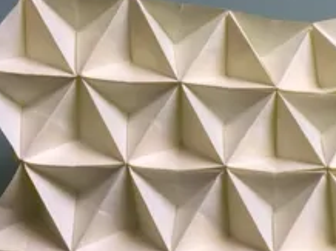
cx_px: 234
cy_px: 156
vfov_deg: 22.8
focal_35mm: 64
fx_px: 621
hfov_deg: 30.0
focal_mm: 4.15
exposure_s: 1/60
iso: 25
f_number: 2.2
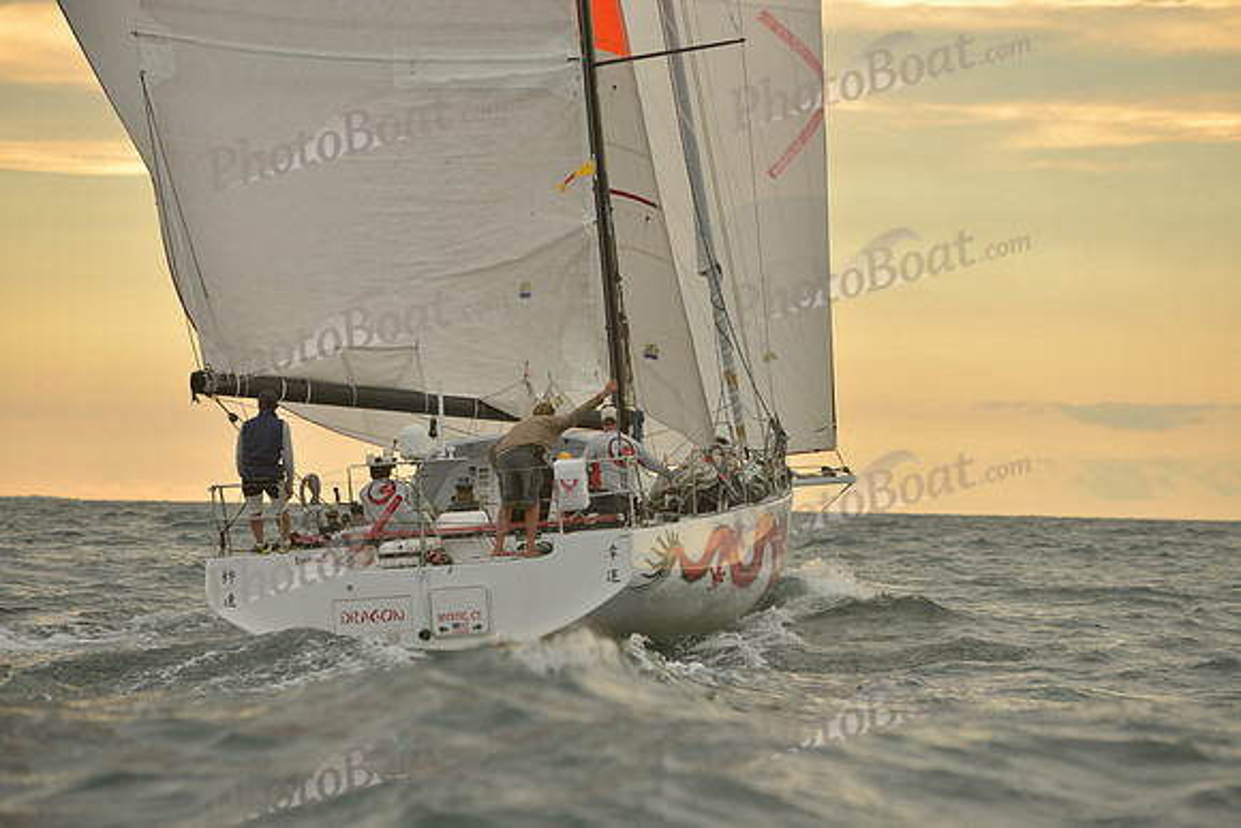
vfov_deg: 8.3
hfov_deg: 12.4
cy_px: 414
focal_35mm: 165
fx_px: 5689
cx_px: 620
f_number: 5.6
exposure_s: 1/1250
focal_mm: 165
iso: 400
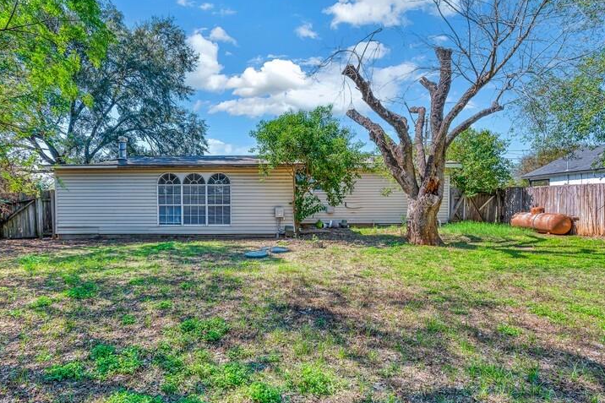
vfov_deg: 61.9
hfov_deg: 83.3
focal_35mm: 20
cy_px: 210
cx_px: 251
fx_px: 336
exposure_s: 1/125
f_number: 8
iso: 100
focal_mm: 14
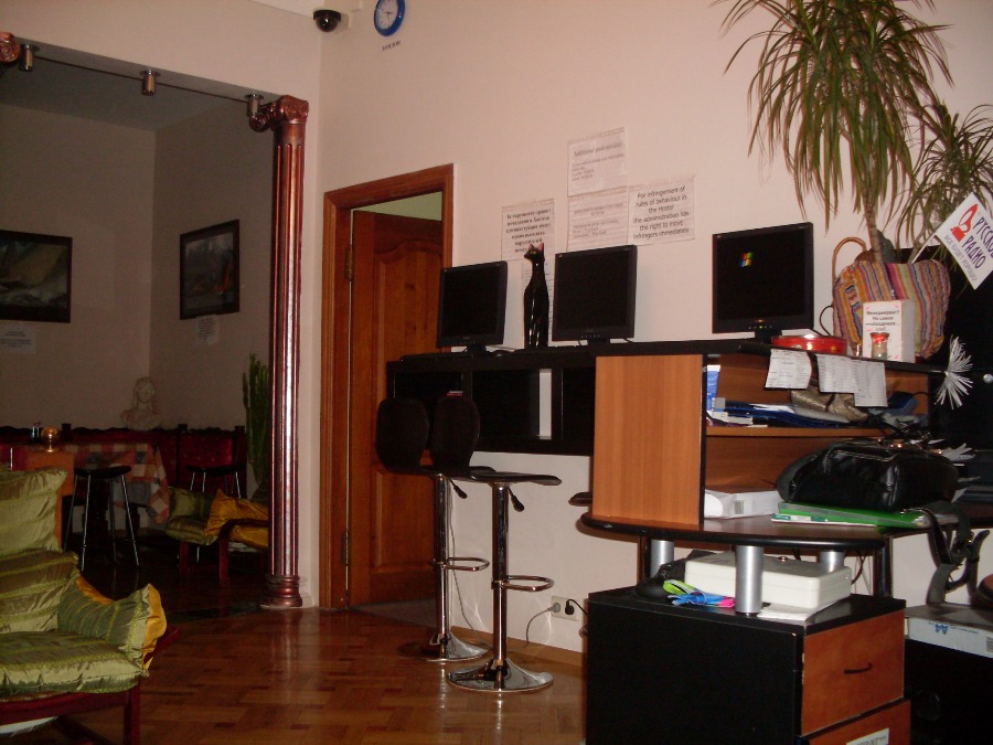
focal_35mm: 38
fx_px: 1090
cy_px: 372
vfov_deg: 37.7
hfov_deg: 49.0
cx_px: 496
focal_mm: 6.3
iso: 160
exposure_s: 1/45
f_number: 2.8
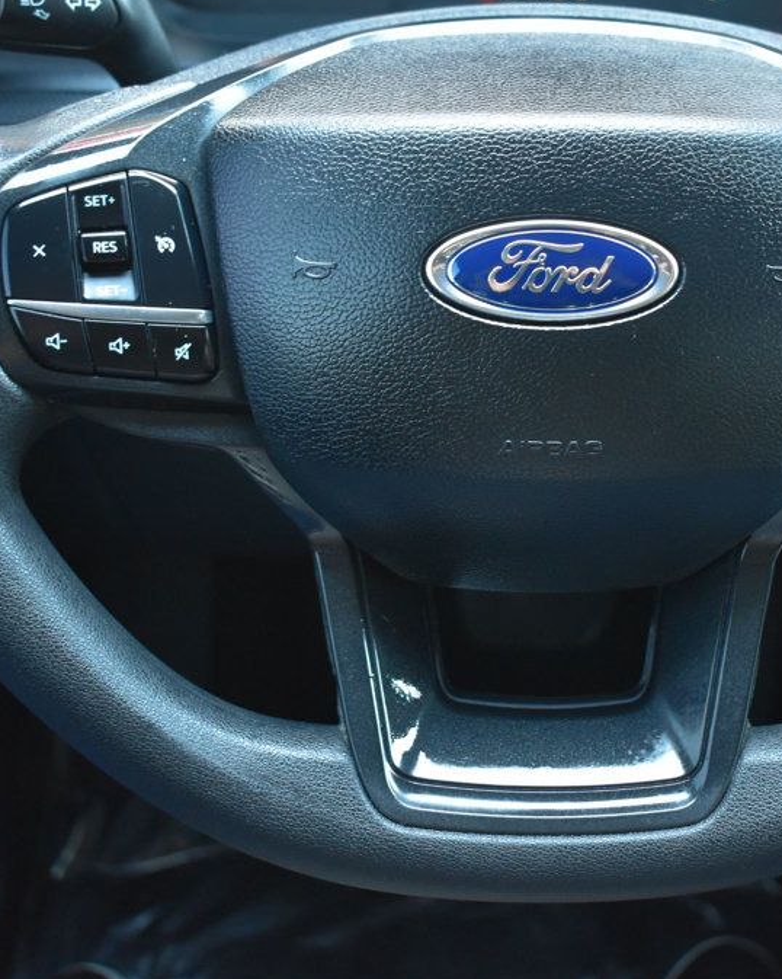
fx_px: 1737
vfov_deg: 31.5
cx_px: 547
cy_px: 492
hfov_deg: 25.2
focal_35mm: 60
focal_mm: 28
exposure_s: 1/15
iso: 1600
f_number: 4.2
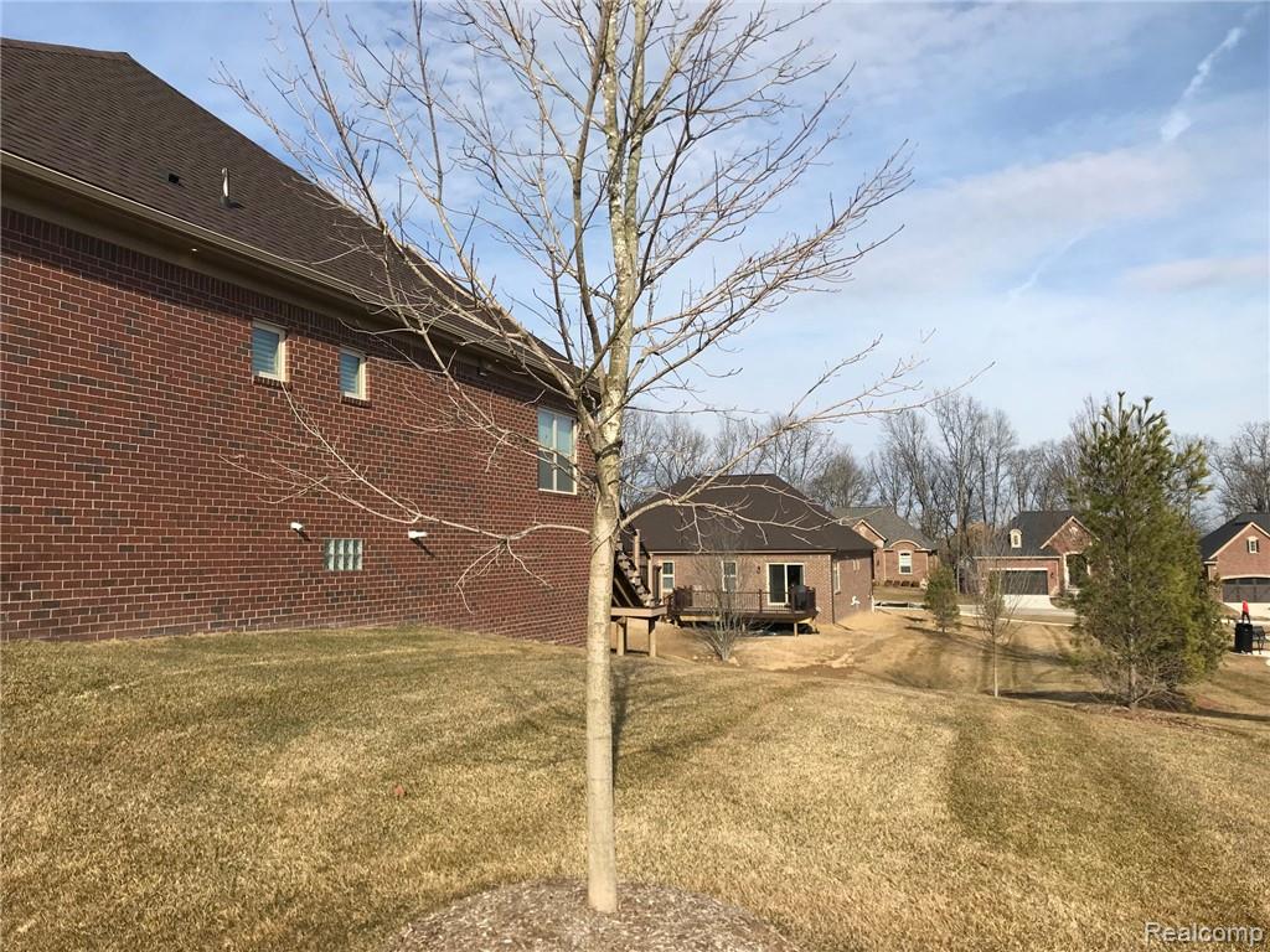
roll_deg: +0.8
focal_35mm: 28
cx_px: 635
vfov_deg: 49.7
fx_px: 1027
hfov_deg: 63.4
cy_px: 476
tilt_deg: +6.6
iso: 20
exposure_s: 1/2907
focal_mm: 3.99
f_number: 1.8
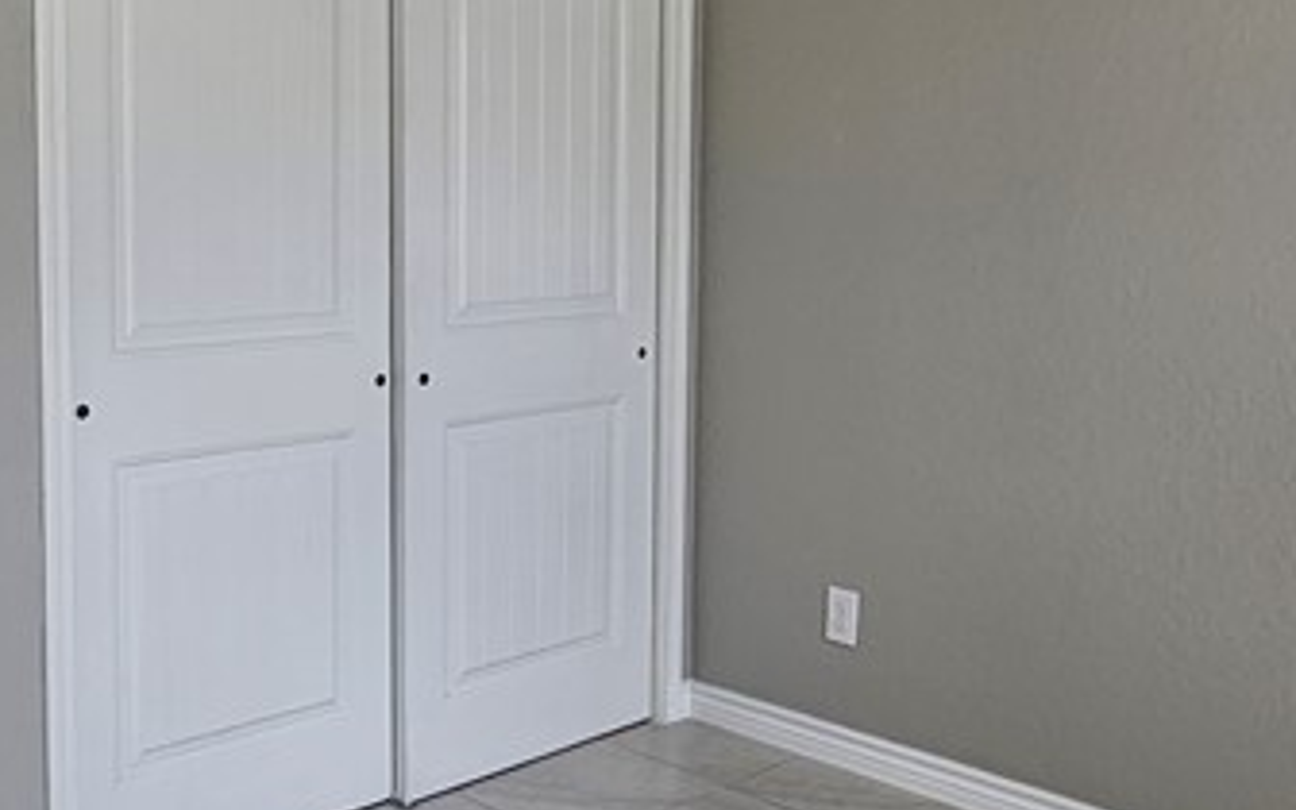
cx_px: 571
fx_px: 1483
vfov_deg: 30.4
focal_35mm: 42
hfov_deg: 47.1
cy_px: 297
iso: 50
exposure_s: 1/133
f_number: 2.2
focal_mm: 2.2
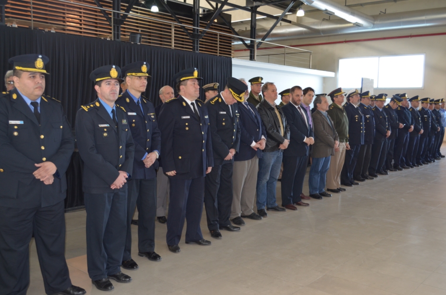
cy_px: 148
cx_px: 223
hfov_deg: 53.2
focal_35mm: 36
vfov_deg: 36.7
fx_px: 445
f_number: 4
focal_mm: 24
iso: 500
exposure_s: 1/30
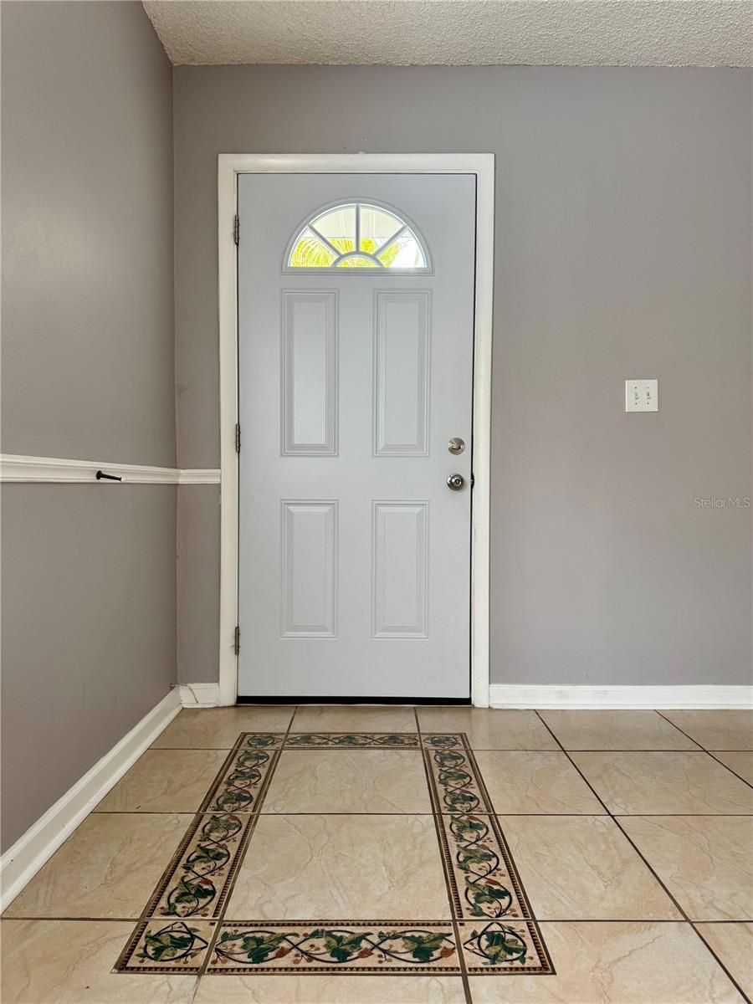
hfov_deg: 56.8
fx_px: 696
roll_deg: -0.1
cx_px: 376
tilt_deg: -1.8
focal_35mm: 24
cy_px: 502
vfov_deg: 71.6
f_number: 1.78
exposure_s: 1/60
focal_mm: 6.76
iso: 125
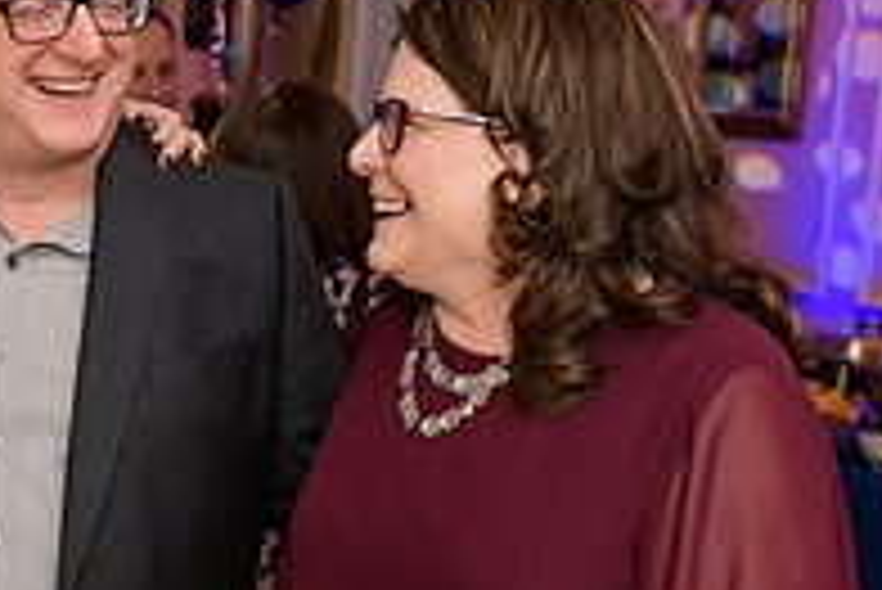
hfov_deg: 23.4
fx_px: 2035
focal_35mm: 83
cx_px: -18
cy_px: 336
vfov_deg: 16.5
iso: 800
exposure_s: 1/125
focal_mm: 28
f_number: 3.2
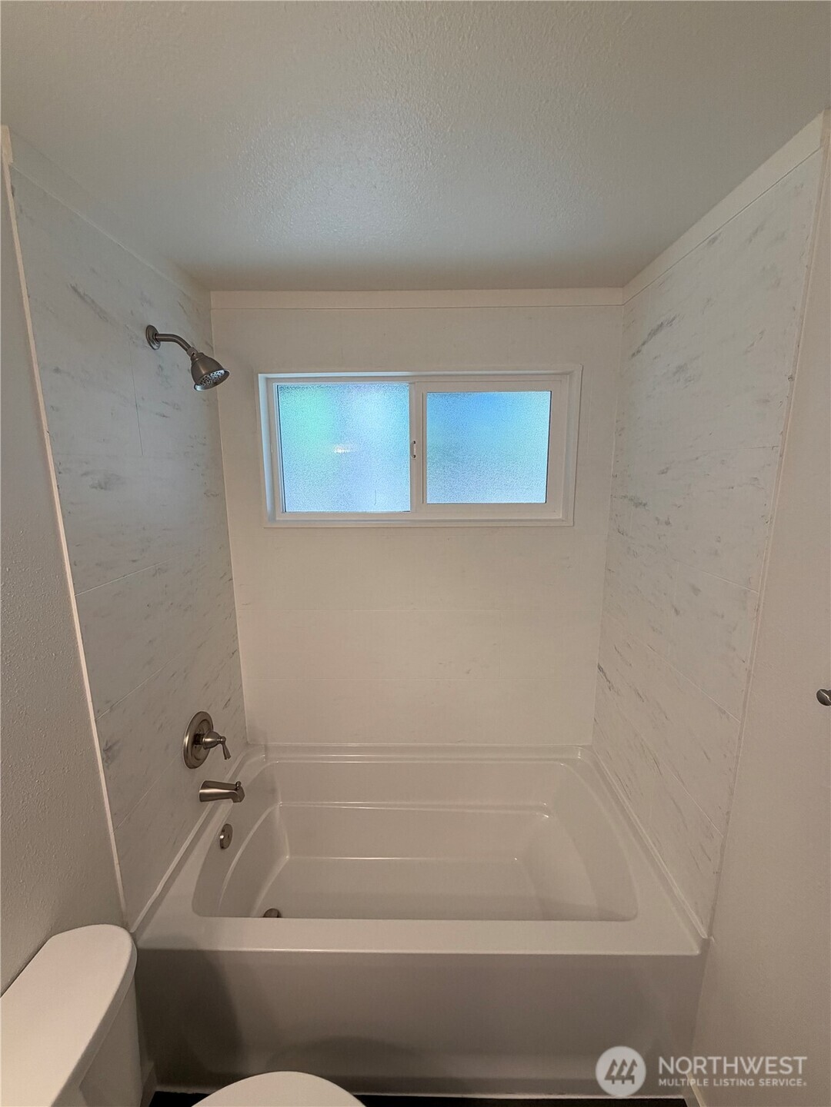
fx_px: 448
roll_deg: +0.8
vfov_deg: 102.1
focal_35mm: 14
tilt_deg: -10.2
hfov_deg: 85.7
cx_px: 416
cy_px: 554
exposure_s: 1/120
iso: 200
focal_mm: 2.22
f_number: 2.2
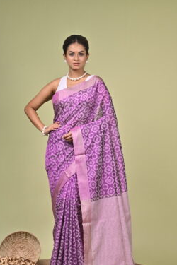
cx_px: 73
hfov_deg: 13.4
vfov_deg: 20.0
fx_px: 752
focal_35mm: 102
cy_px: 155
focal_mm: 85
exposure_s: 1/160
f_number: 8
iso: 400
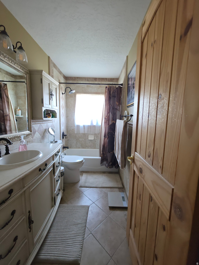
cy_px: 132
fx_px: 100
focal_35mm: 13
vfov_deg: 106.2
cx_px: 100
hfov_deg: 89.9
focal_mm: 2.2
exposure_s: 1/30
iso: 125
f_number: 1.9
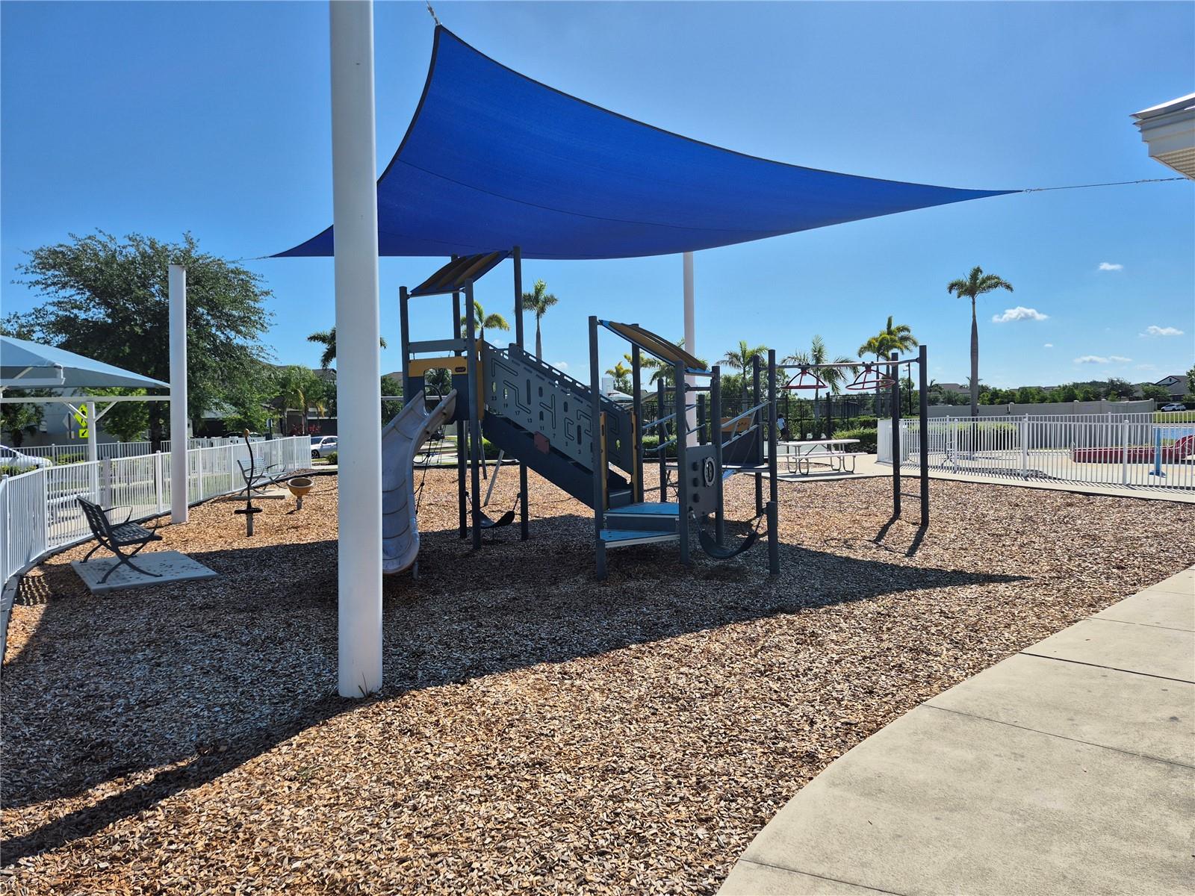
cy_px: 448
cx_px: 598
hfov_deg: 73.9
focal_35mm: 23
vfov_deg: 58.9
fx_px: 794
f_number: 1.8
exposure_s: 1/2784
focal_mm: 5.4
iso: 25
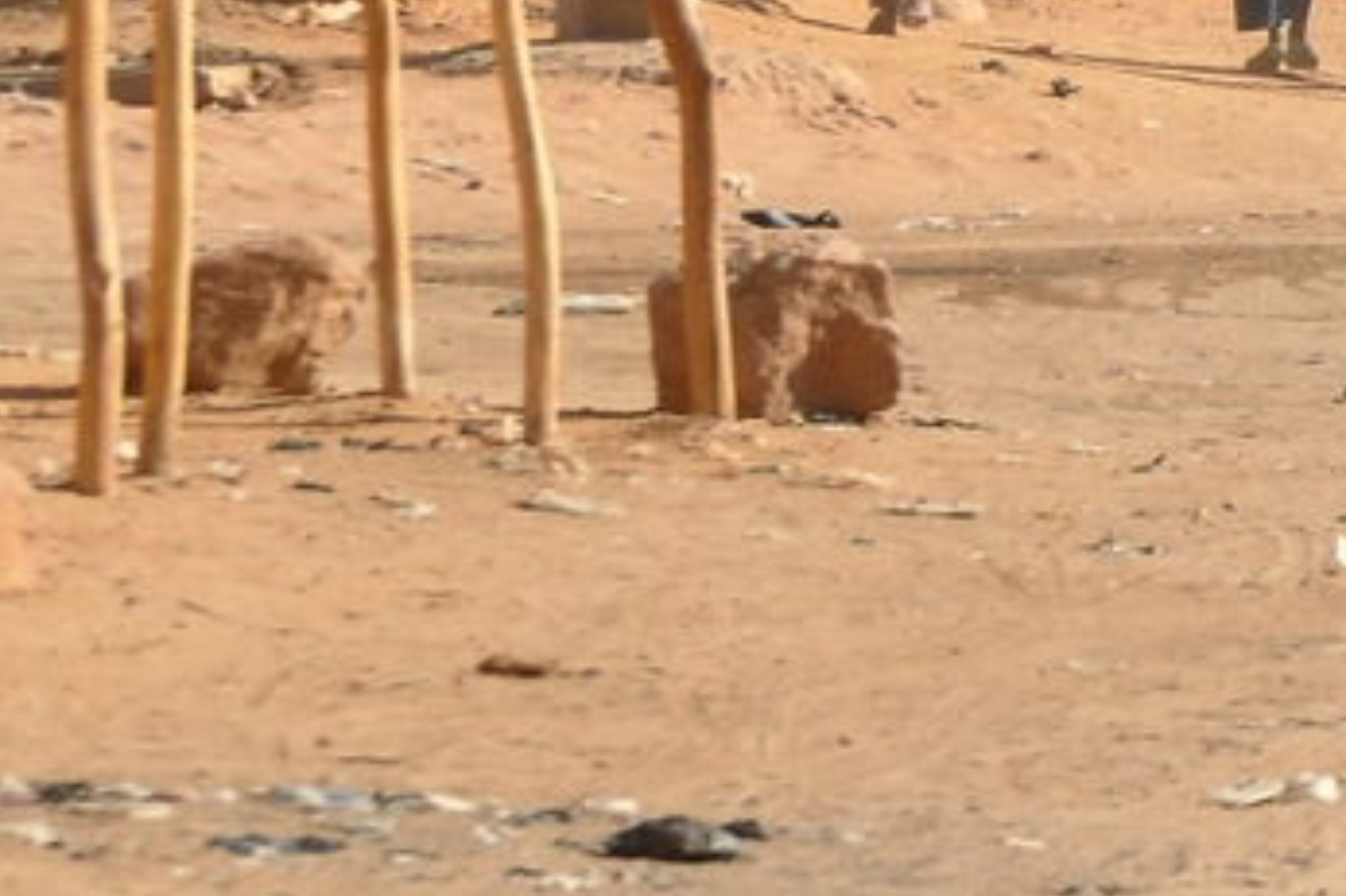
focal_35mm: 763
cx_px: 2137
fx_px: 28513
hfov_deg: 2.7
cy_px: -157
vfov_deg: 1.8
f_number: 10
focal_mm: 92
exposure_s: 1/400
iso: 200
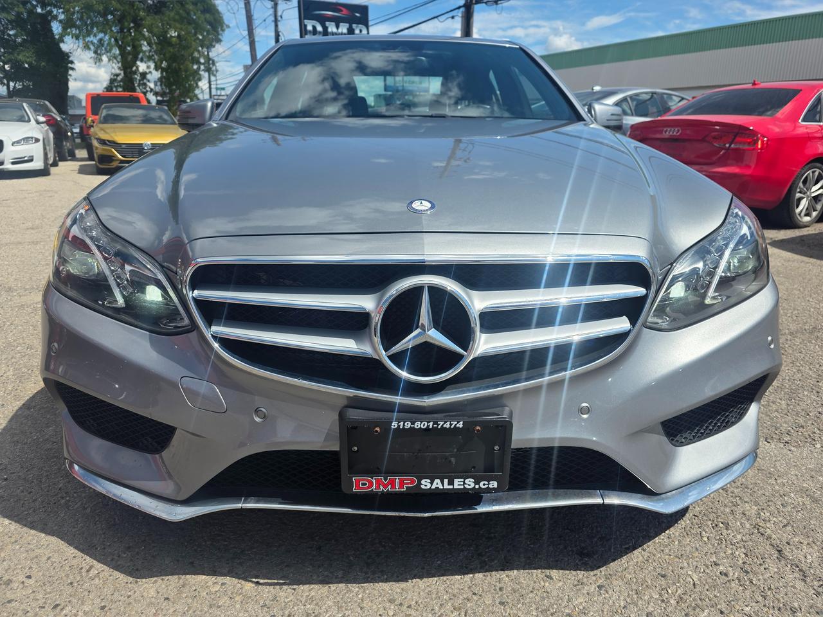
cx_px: 412
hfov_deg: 73.9
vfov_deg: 58.9
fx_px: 547
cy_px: 308
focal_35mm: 23
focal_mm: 6.3
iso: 40
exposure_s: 1/3092
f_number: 1.7
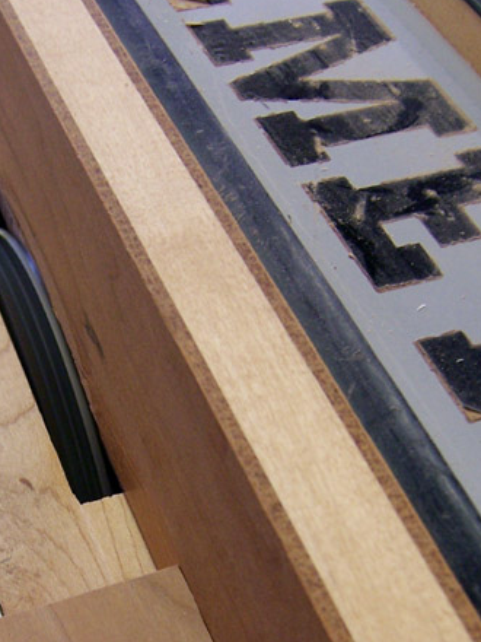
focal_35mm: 54
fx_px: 1000
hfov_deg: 26.7
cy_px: 517
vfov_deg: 34.4
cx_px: 124
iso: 140
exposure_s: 1/20
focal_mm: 5.5
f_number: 3.4
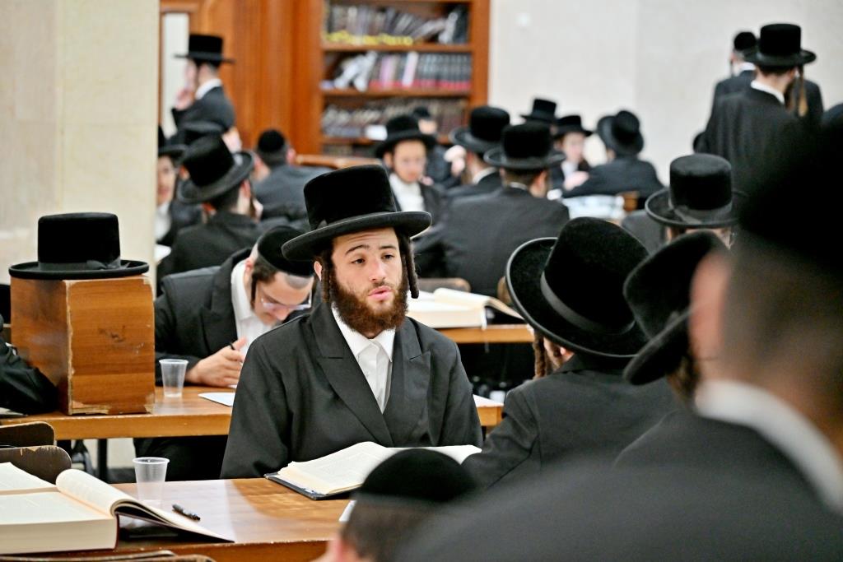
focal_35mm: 120
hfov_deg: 17.1
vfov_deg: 11.4
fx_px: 2810
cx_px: 422
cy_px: 281
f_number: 4
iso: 2000
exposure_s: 1/250
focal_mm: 120
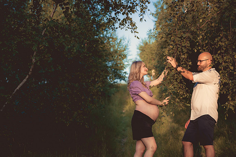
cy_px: 78
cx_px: 118
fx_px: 557
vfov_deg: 16.1
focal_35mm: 85
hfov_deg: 23.9
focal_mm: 85
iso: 400
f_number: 3.5
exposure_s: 1/1250
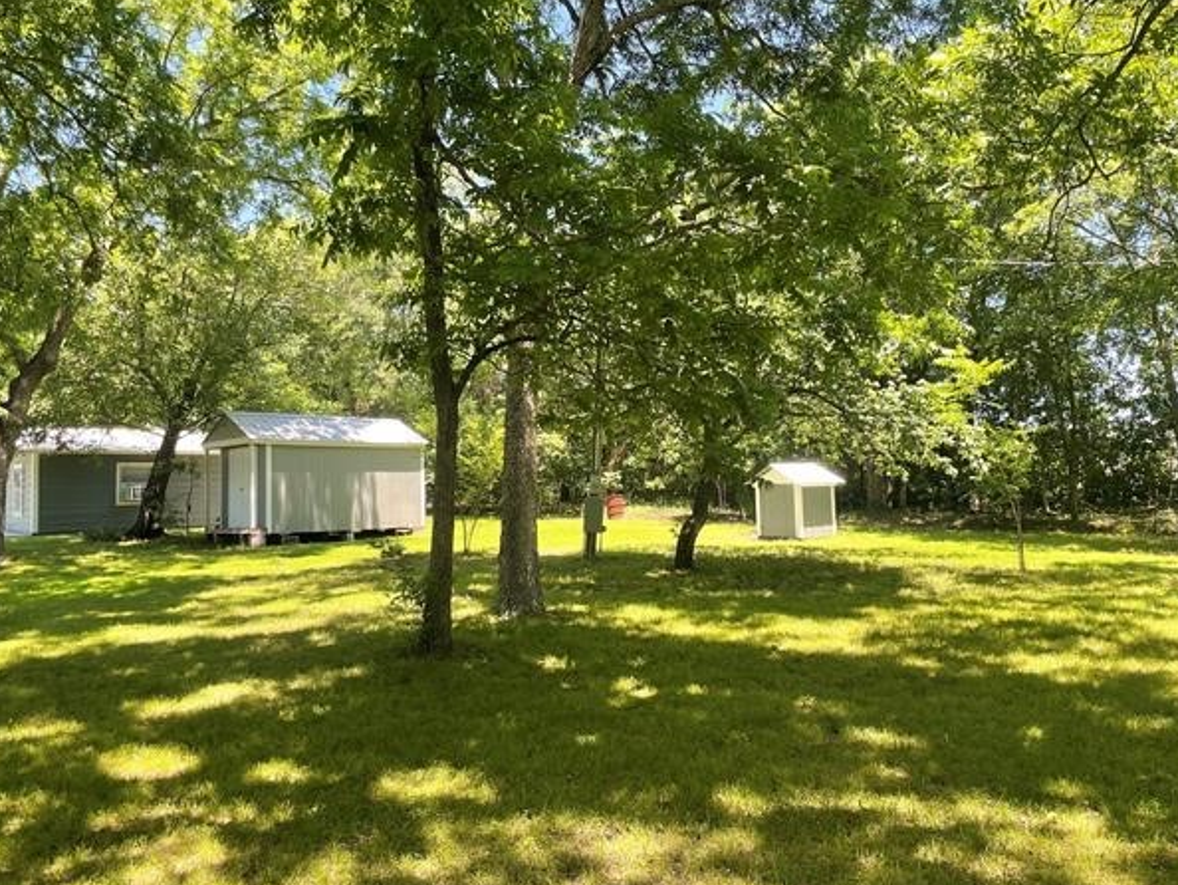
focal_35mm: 28
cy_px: 456
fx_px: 953
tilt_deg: +4.6
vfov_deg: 49.8
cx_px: 563
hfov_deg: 63.4
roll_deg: +1.2
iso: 32
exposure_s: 1/299
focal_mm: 4.2
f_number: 1.6
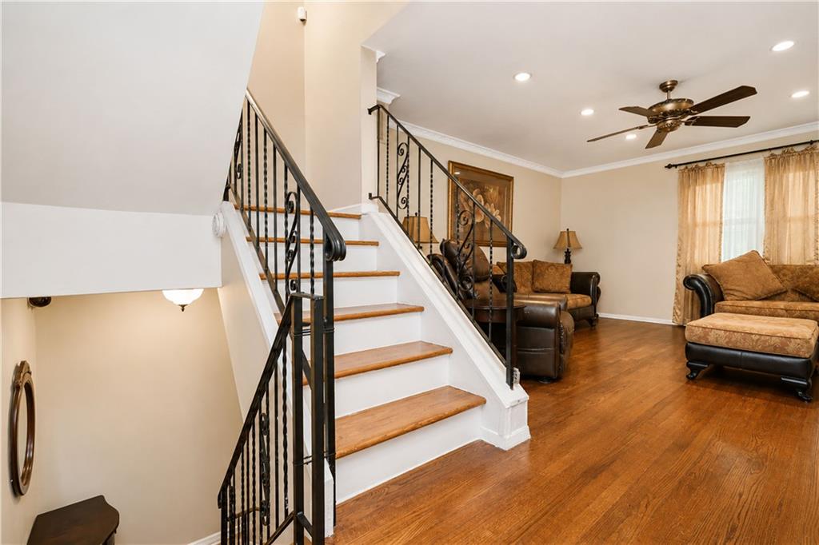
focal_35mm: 16
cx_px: 410
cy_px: 272
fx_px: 364
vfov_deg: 73.7
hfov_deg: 96.8
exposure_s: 1/10
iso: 64
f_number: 4
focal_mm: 16
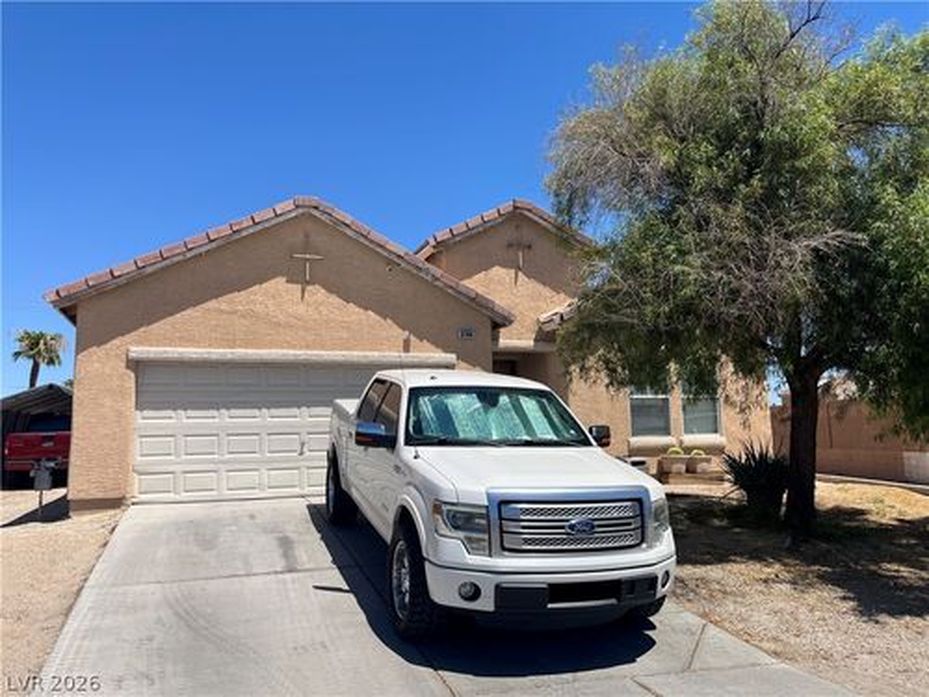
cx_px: 464
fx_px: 698
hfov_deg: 67.3
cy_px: 348
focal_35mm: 26
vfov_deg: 53.1
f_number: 1.6
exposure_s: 1/4651
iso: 50
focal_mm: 5.1
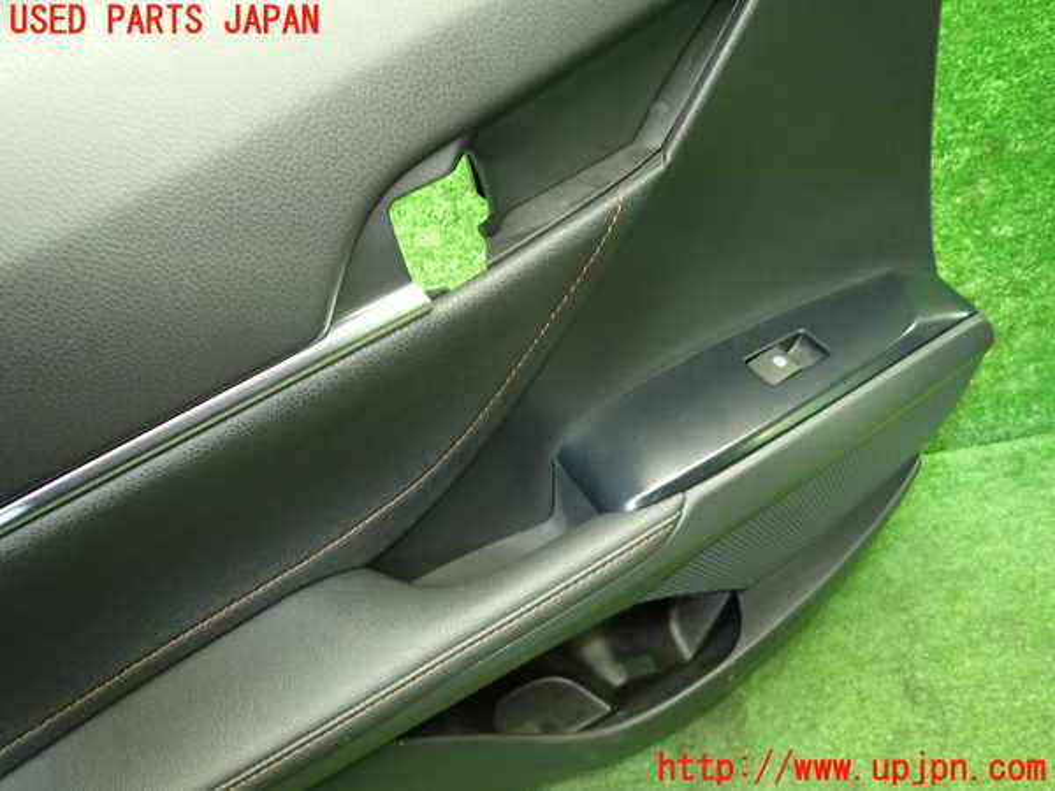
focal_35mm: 25
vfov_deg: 54.9
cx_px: 528
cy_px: 396
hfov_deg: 69.4
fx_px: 762
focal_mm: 4.5
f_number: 2
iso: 500
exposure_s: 1/30
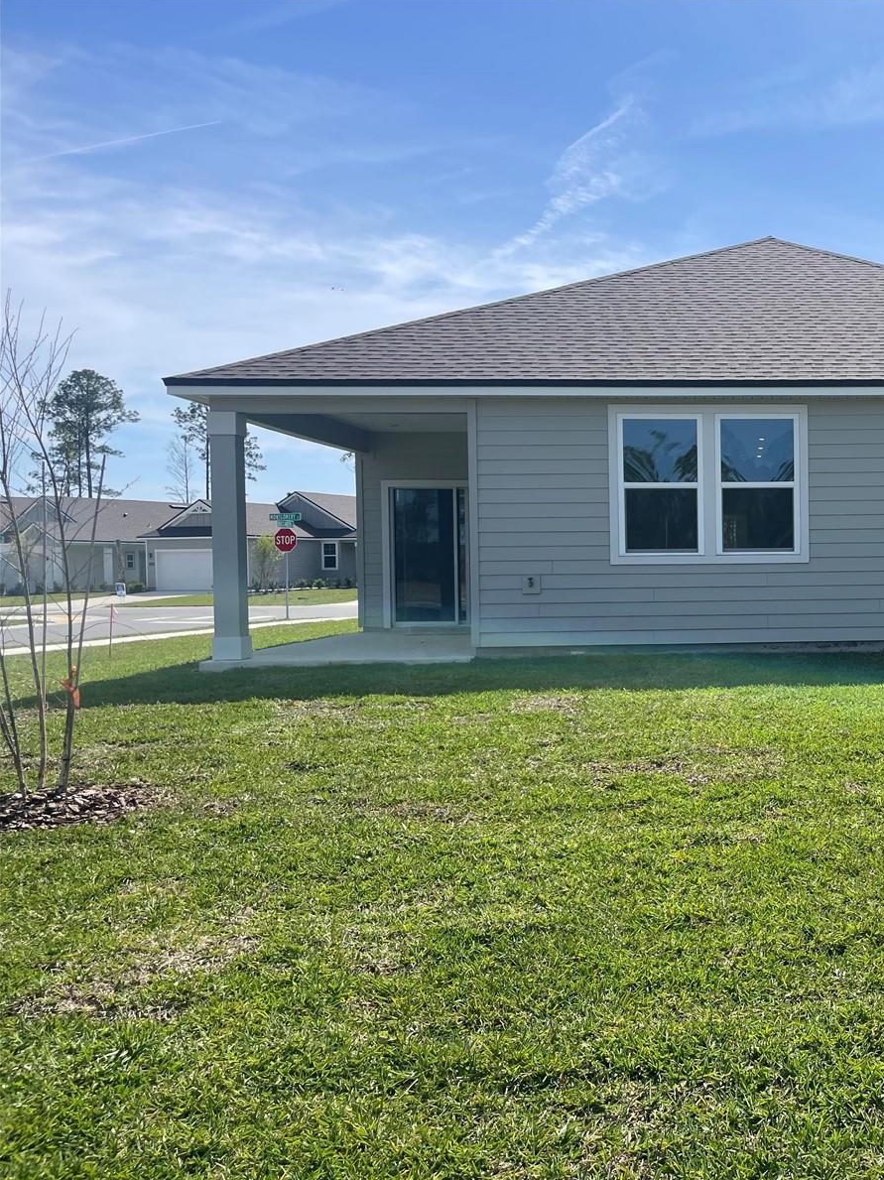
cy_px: 592
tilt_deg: -1.6
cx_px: 793
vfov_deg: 52.6
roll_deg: +1.4
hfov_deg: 38.0
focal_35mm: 35
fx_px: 1192
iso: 32
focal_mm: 4.2
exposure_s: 1/4132
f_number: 1.6
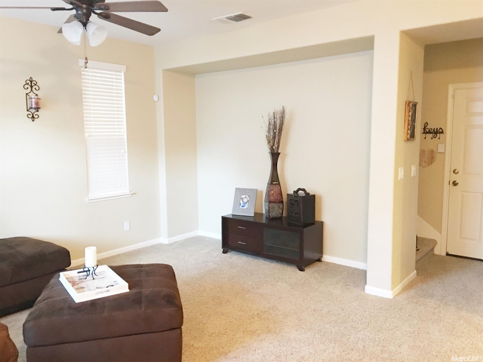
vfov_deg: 48.2
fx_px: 405
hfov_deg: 61.7
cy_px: 181
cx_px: 242
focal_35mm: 29
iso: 80
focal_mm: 4.15
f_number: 2.2
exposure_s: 1/4
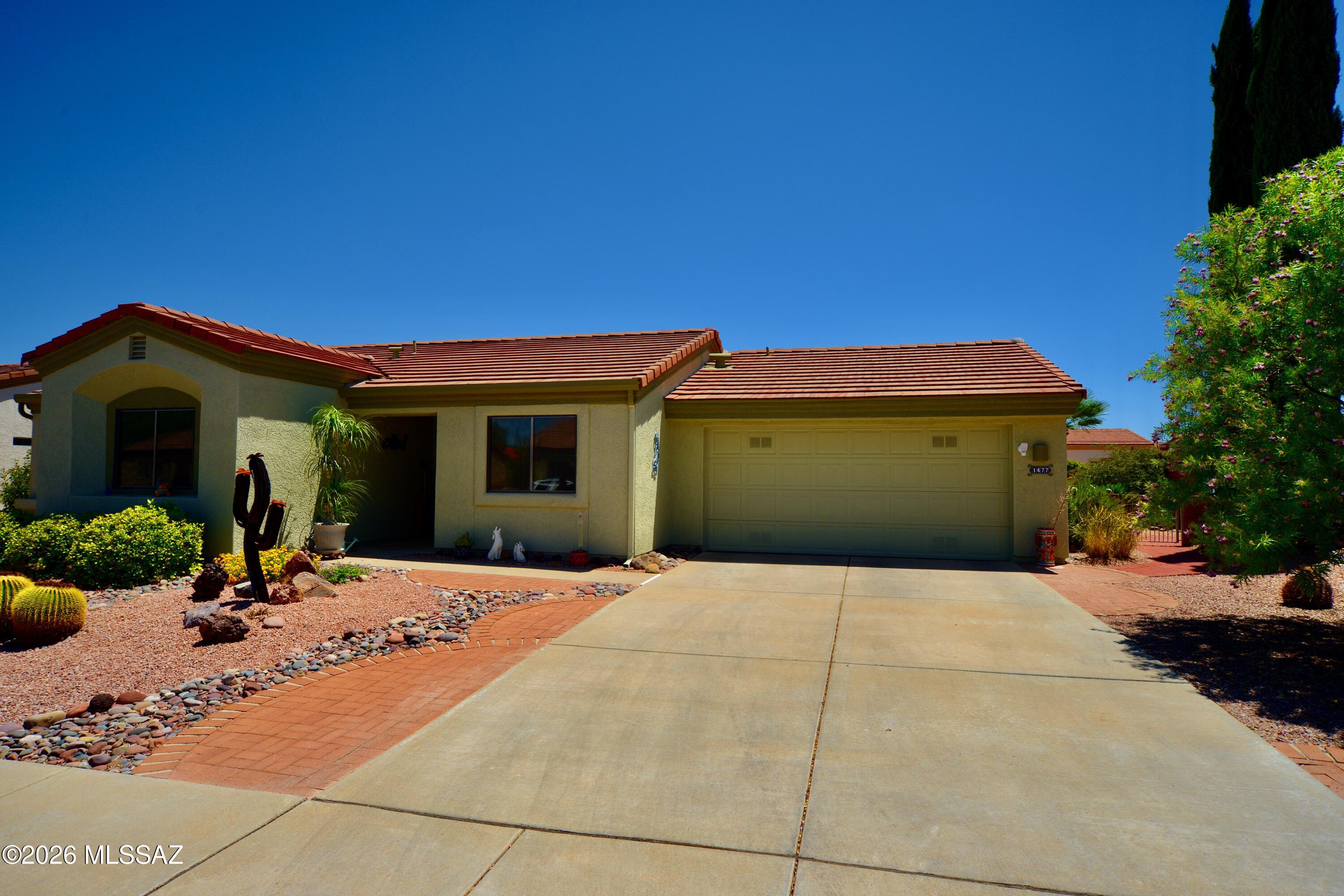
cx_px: 672
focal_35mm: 20
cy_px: 448
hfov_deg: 84.0
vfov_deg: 61.9
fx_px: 747
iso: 160
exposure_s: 1/500
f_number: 9
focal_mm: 20
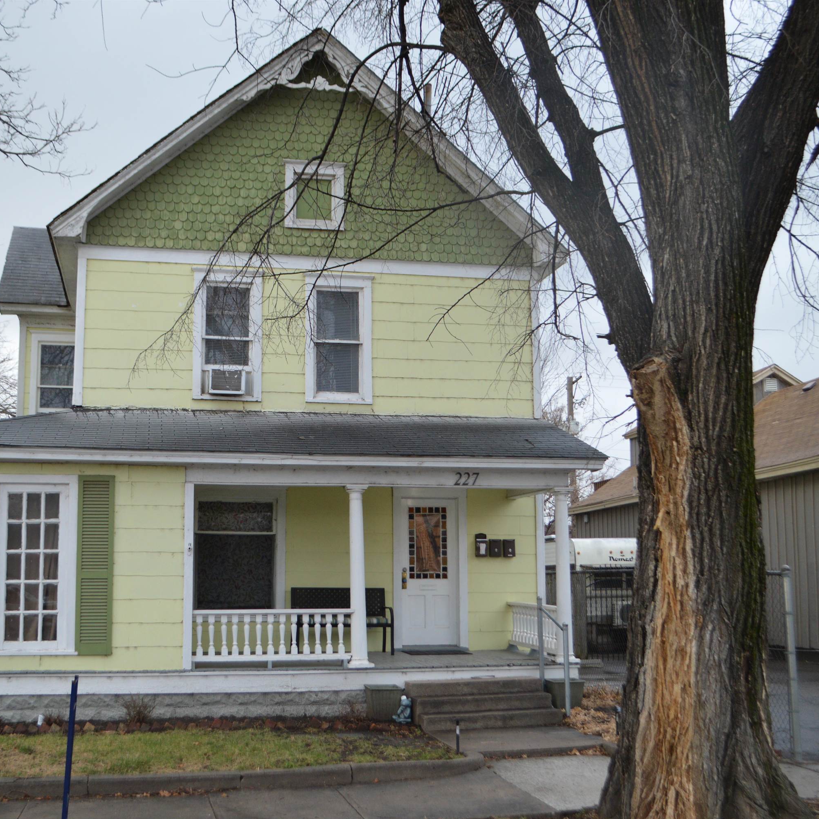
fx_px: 1151
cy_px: 417
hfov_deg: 39.0
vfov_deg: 39.2
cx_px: 317
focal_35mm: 43
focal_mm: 22
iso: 400
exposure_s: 1/80
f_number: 4.5
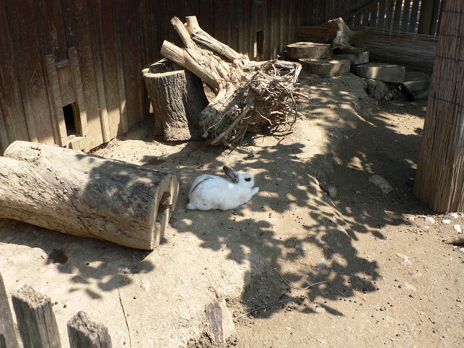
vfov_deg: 39.7
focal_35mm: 36
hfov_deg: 51.4
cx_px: 232
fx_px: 483
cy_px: 174
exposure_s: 1/400
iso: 80
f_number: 4
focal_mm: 6
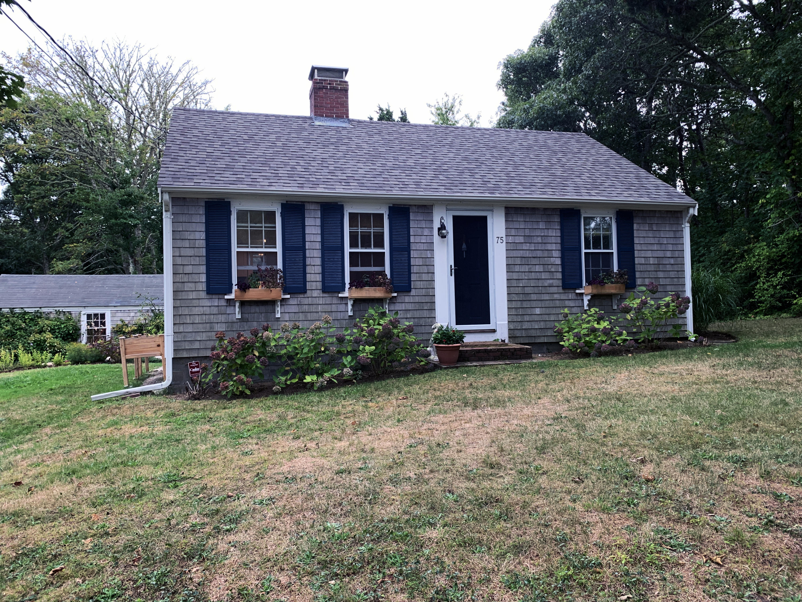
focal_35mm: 26
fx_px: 602
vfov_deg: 53.1
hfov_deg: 67.3
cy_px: 301
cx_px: 401
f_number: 1.8
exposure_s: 1/108
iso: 100
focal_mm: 4.25
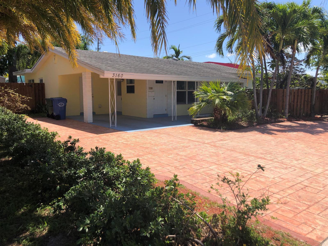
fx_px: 265
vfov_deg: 49.7
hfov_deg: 63.4
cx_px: 164
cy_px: 123
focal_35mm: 28
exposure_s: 1/2024
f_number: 1.8
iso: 20
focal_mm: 3.99
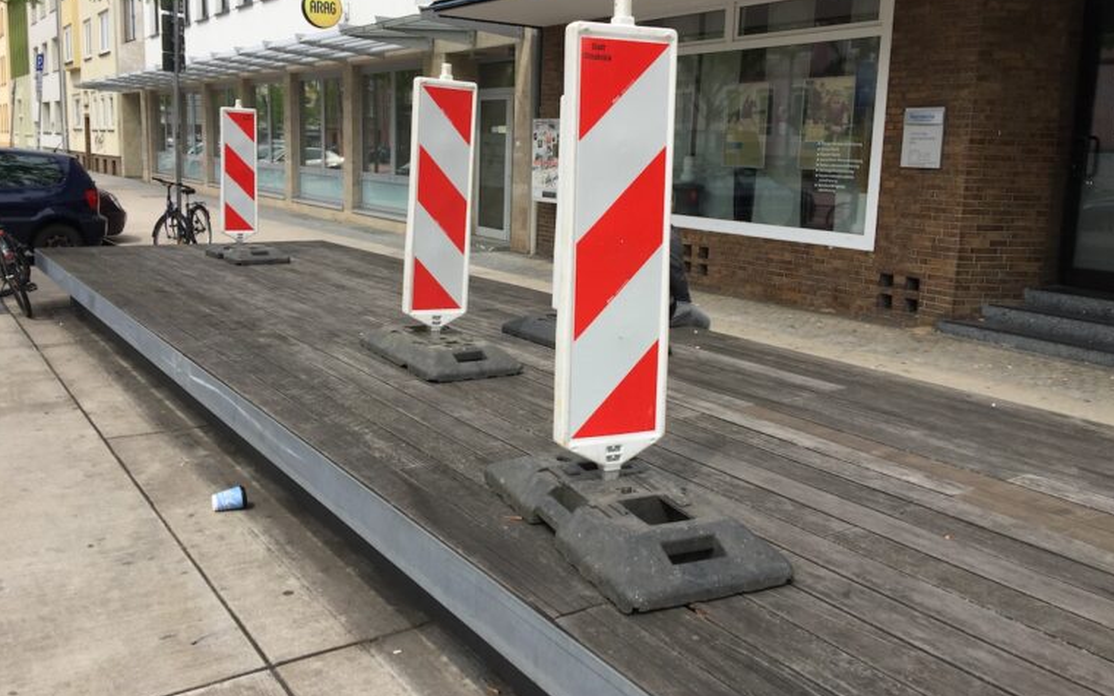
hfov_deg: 61.2
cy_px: 306
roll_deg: -2.1
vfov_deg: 40.5
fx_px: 941
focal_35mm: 31
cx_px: 557
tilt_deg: -10.2
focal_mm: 4.15
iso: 32
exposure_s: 1/1522
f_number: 2.2
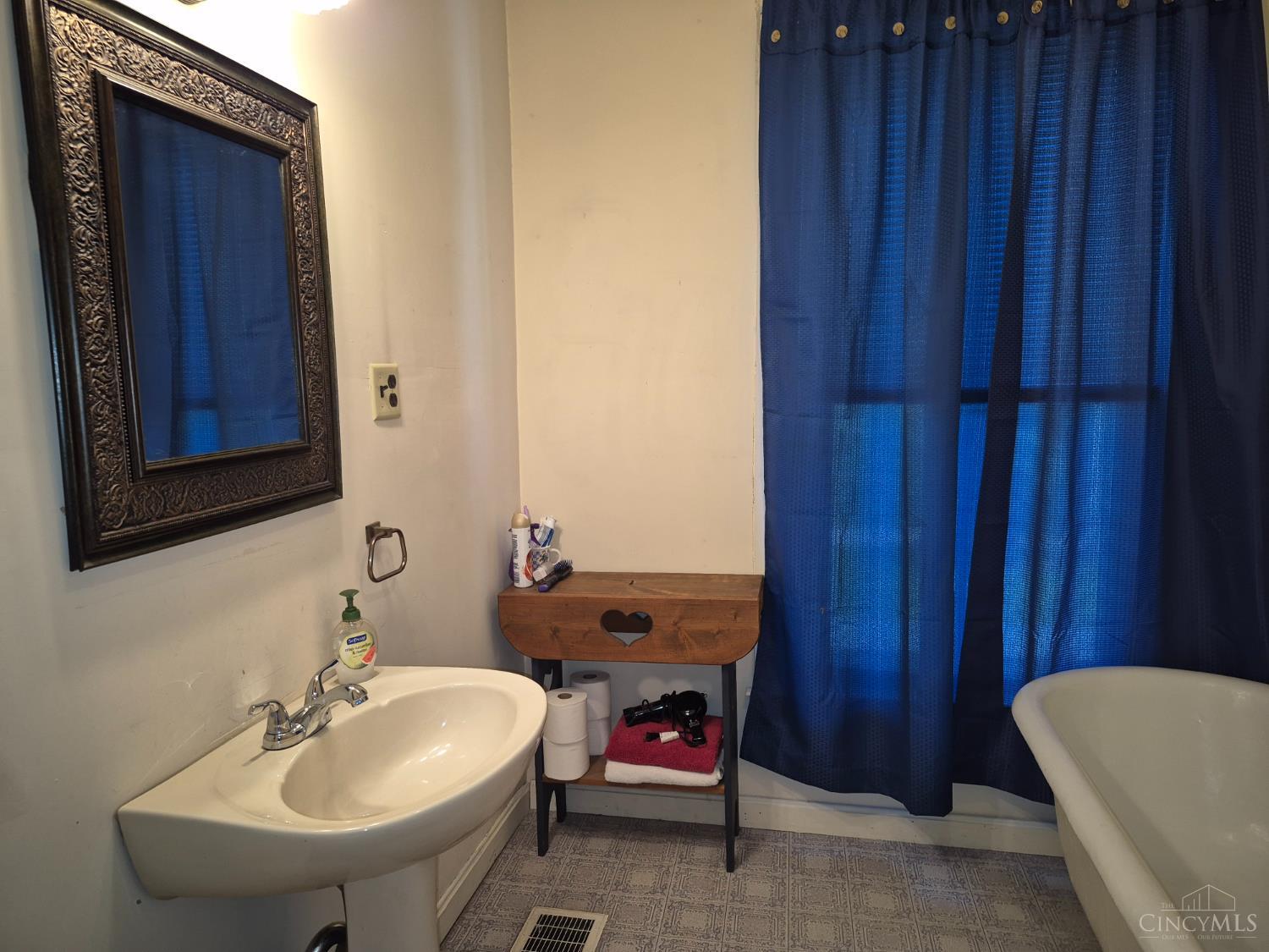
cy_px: 476
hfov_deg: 73.9
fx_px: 843
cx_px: 634
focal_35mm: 23
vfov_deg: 58.9
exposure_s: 1/40
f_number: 1.8
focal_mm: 5.4
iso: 100
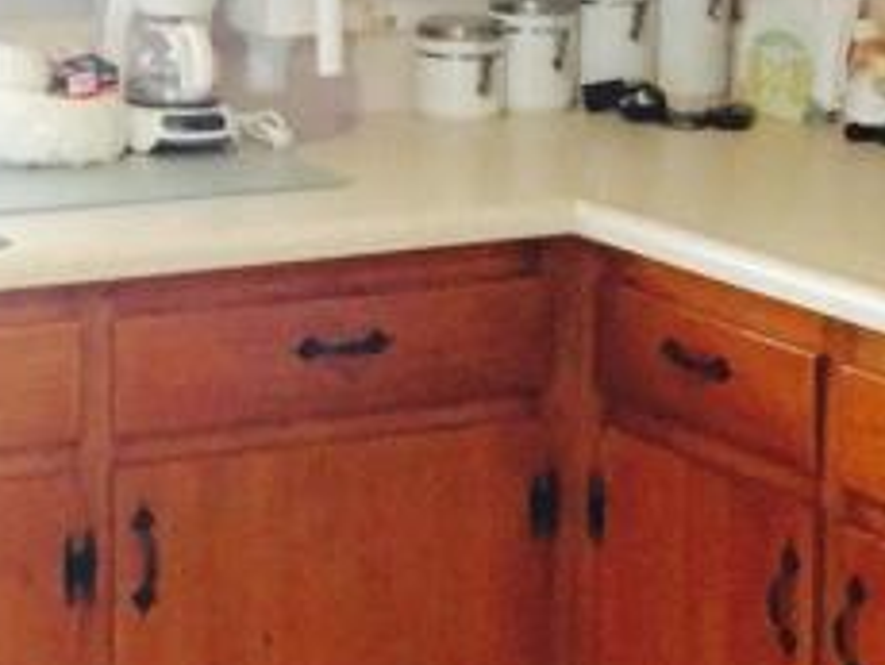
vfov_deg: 11.3
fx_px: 3301
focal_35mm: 129
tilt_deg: -5.2
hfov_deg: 14.9
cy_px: -77
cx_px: -96
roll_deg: -1.0
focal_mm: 4.15
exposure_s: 1/30
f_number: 2.2
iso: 250
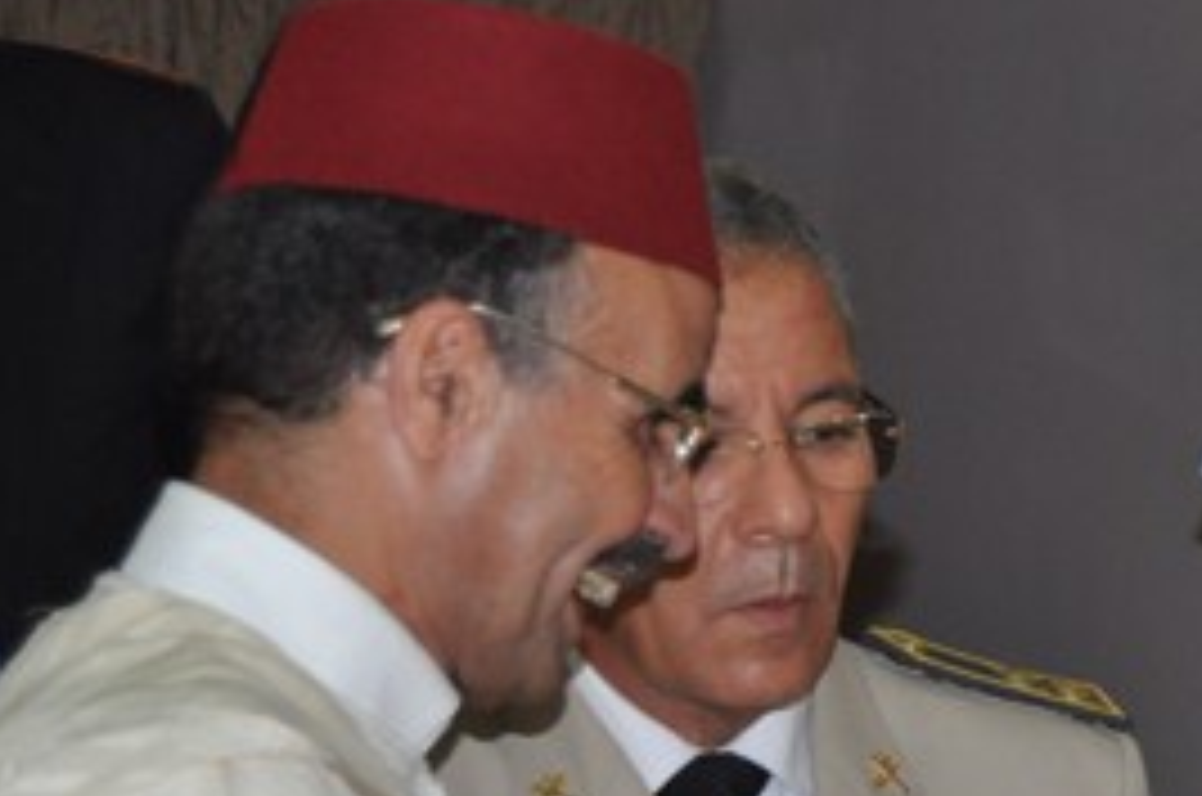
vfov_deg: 9.0
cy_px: 807
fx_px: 5033
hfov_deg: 13.5
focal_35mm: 151
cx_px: 999
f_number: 5
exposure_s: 1/60
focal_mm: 42
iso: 800
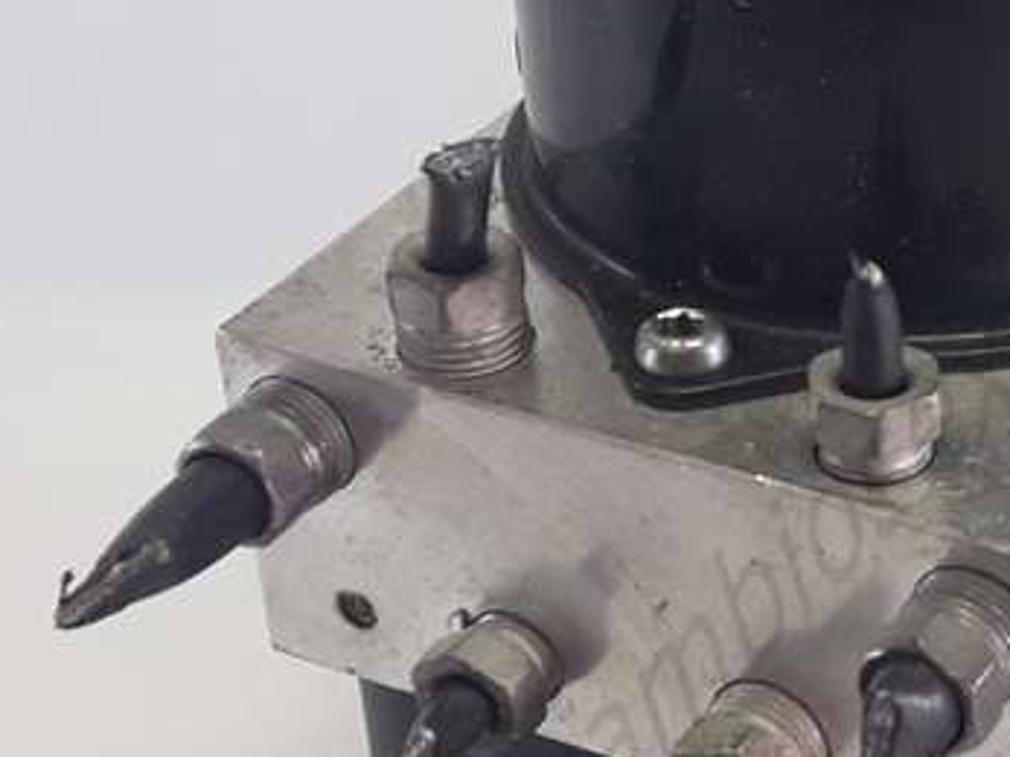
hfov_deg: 19.3
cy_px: 466
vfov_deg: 14.8
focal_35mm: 100
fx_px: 2917
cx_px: 899
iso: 50
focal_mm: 3.7
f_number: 1.9
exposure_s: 1/50
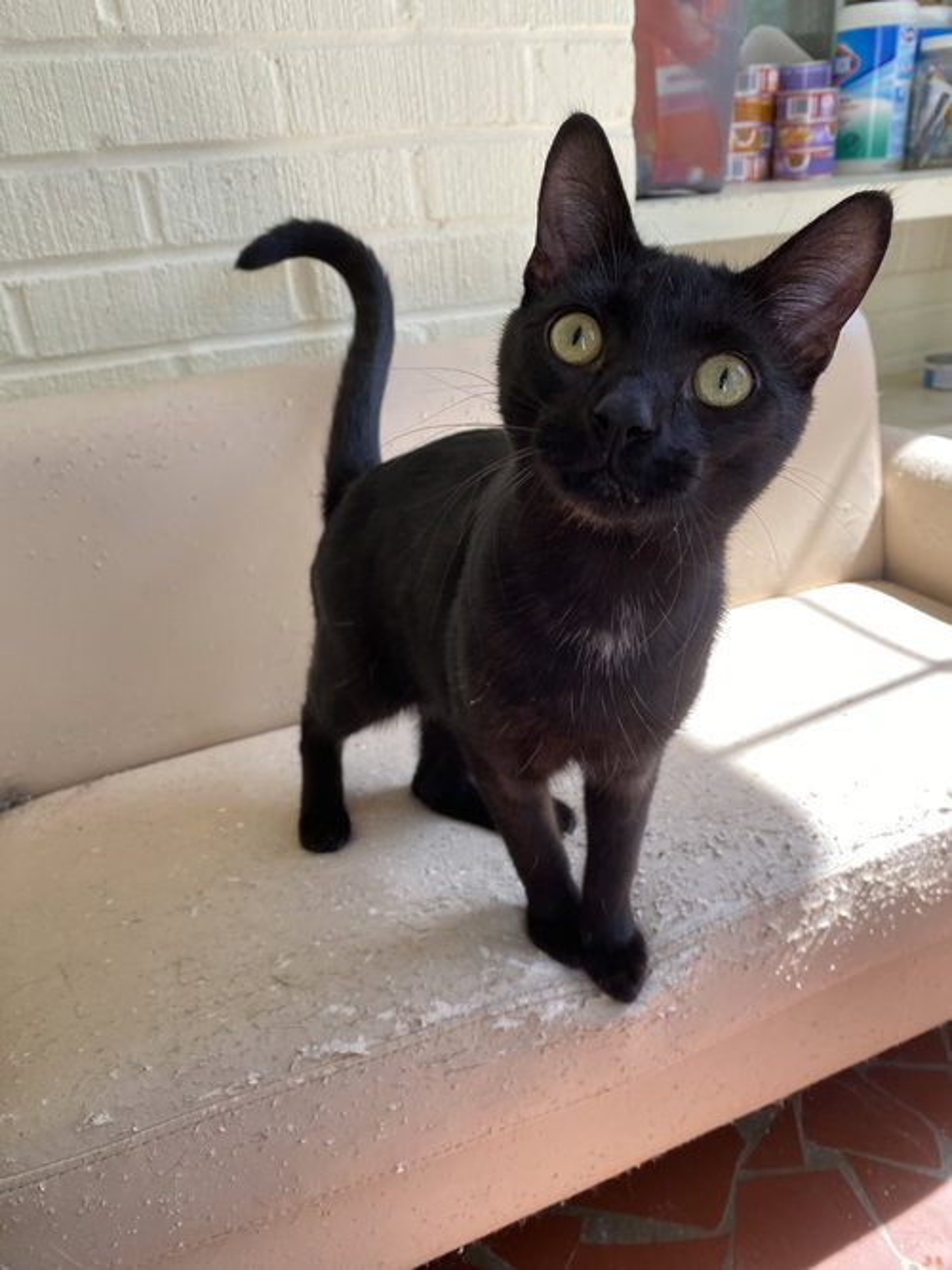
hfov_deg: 53.0
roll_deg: +3.5
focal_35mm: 26
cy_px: 635
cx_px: 476
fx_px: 954
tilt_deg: -23.0
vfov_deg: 67.3
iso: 40
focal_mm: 4.25
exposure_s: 1/122
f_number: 1.8
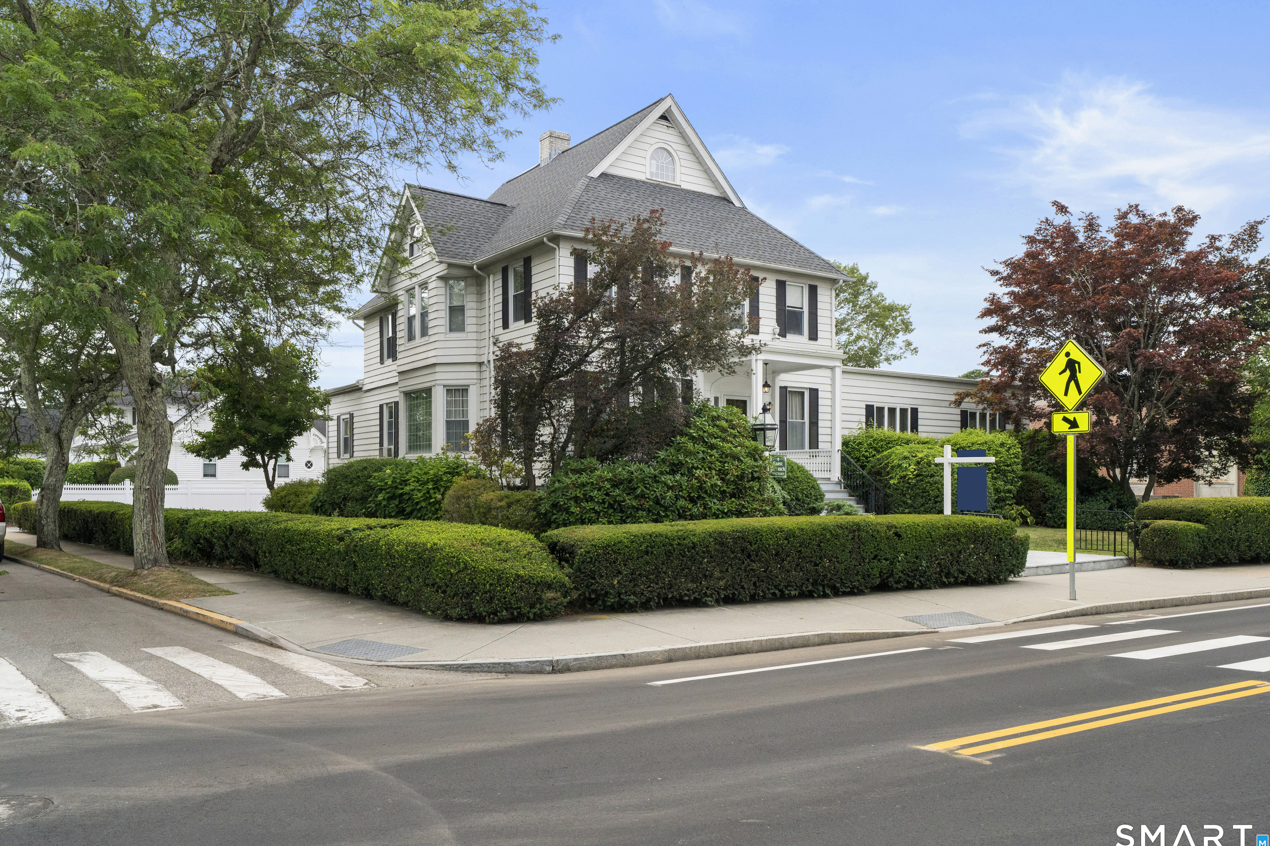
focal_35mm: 26
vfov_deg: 49.0
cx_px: 652
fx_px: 928
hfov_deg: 68.7
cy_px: 419
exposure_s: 1/1600
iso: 1600
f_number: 7.1
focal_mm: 25.3
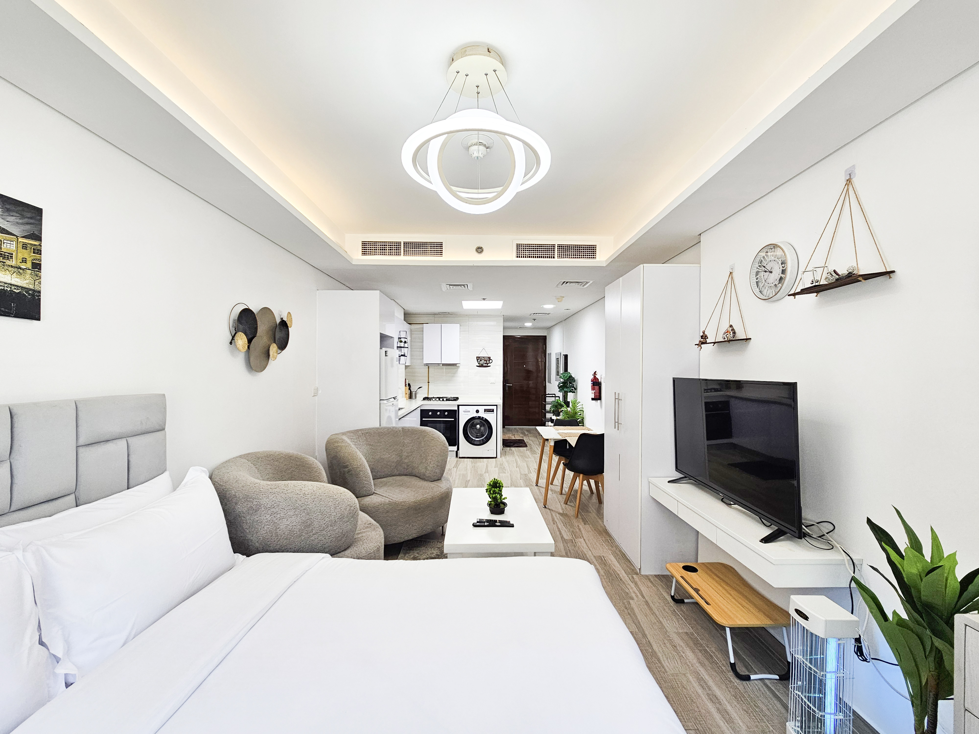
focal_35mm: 13
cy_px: 367
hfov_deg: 106.2
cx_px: 490
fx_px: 368
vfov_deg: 89.9
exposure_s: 1/70.8
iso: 64
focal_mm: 2.2
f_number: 2.2
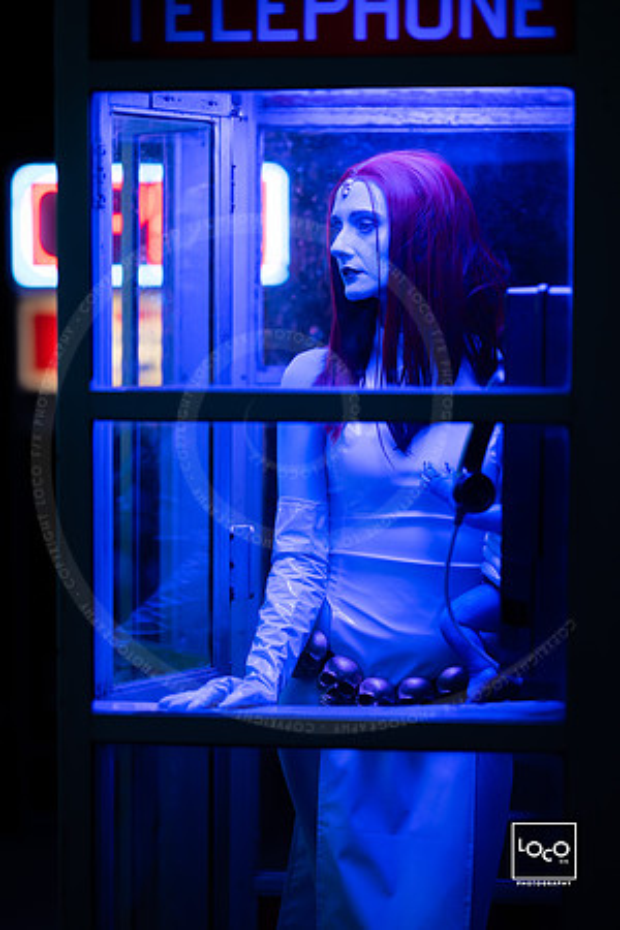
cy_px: 465
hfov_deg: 16.1
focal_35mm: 85
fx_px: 2196
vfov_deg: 23.9
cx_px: 310
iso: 200
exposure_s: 1/250
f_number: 1.3
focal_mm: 85
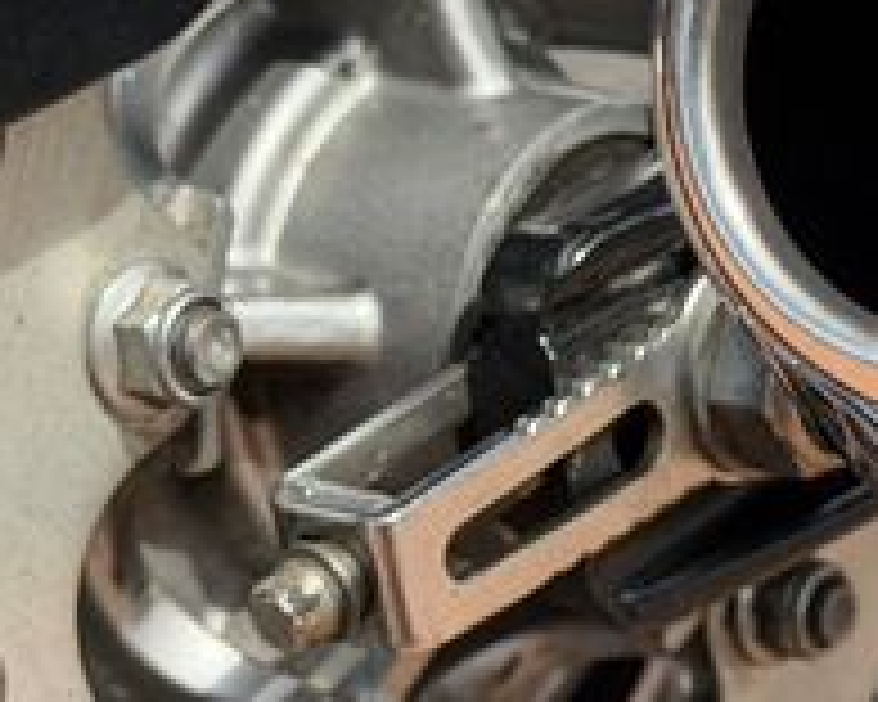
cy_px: 432
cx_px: 572
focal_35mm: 154
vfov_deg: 10.0
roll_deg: -2.8
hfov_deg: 12.5
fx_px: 4002
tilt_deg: -24.9
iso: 100
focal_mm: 6.76
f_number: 1.78
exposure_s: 1/2667
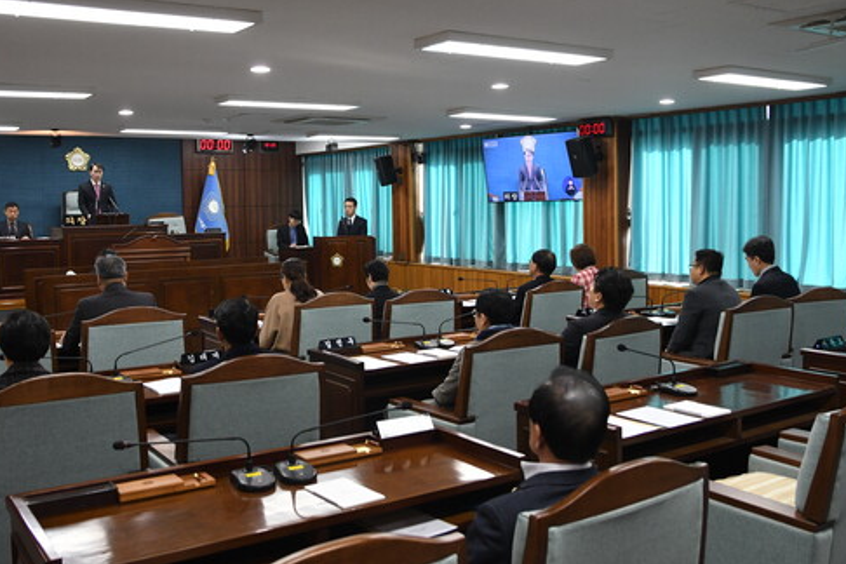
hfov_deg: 51.9
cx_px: 402
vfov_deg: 35.9
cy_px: 258
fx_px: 869
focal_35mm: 37
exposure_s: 1/125
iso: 1250
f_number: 3.5
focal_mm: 20
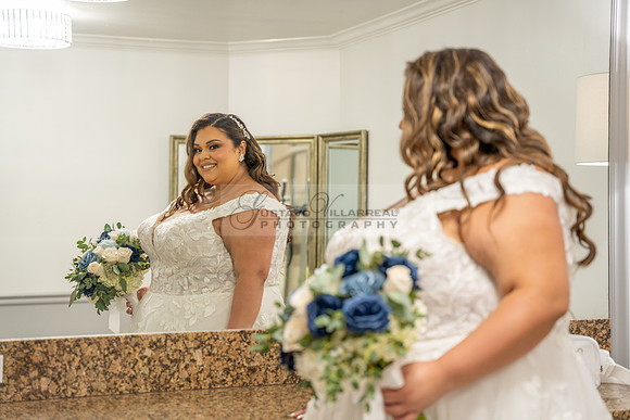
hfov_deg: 28.8
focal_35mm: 70
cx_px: 315
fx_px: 1225
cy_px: 210
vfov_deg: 19.5
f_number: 3.2
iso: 800
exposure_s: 1/80
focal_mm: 70
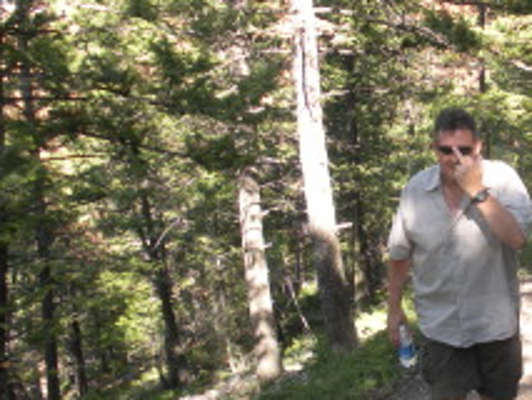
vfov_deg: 19.1
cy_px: 238
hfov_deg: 24.0
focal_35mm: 77
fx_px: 1184
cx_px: 559
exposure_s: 1/125
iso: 88
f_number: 3.5
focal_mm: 6.3
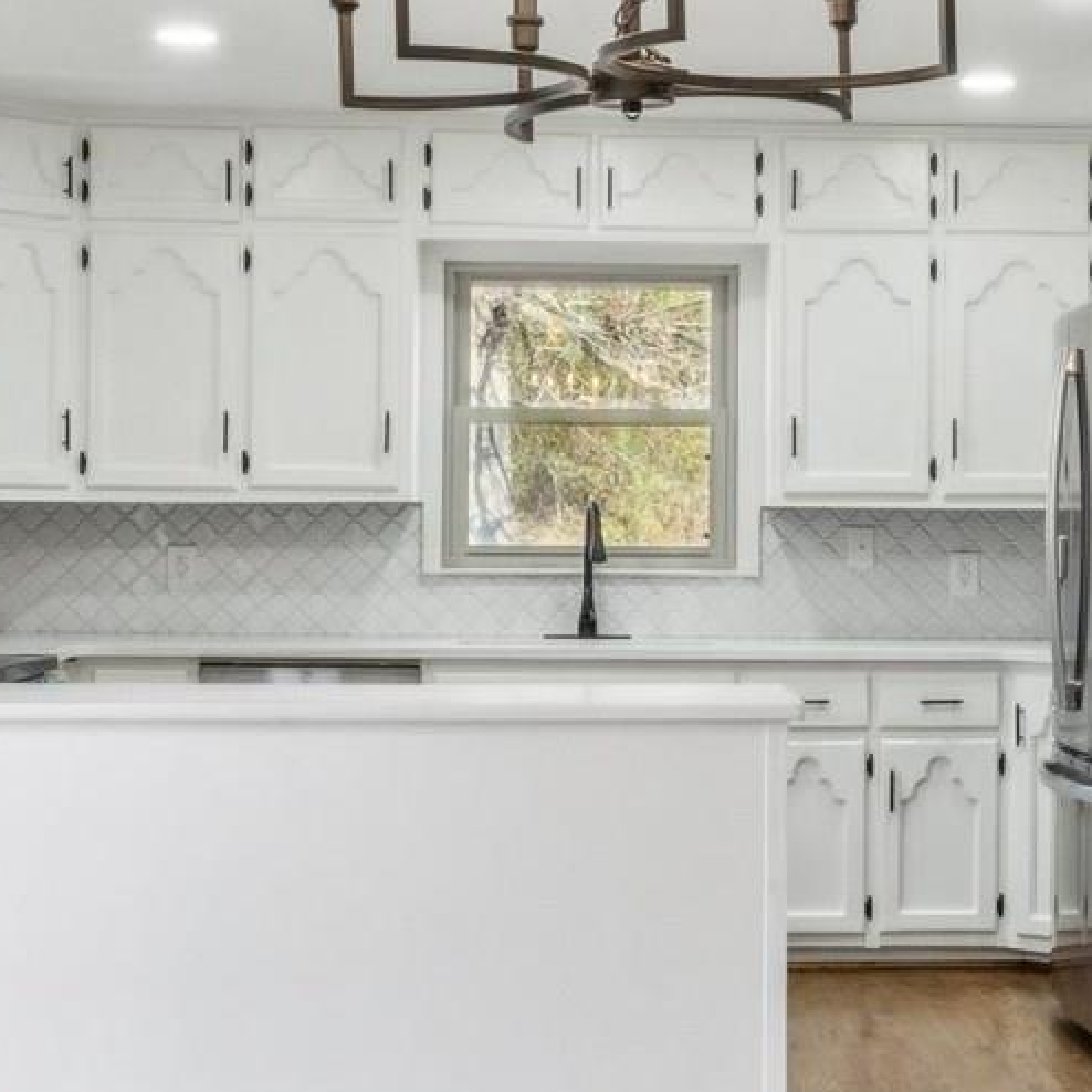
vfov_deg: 23.4
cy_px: 524
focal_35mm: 74
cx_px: 752
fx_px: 2641
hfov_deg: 23.2
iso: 400
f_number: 13
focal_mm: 14
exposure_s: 1/13
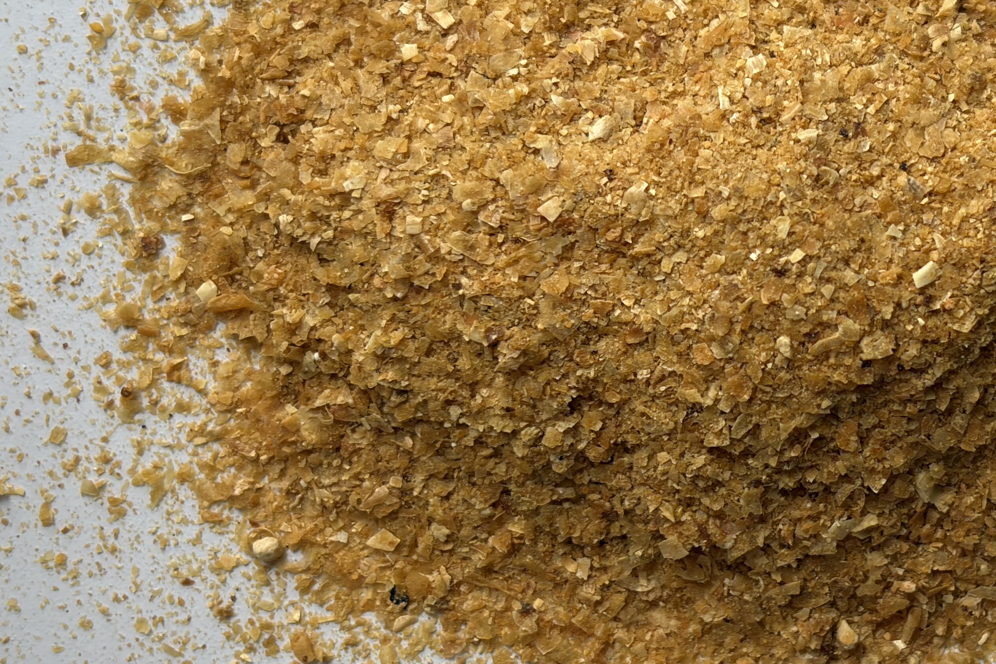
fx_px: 2407
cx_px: 782
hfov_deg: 23.1
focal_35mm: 87
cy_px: 277
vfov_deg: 15.7
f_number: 1.6
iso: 25
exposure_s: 1/146
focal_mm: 5.96
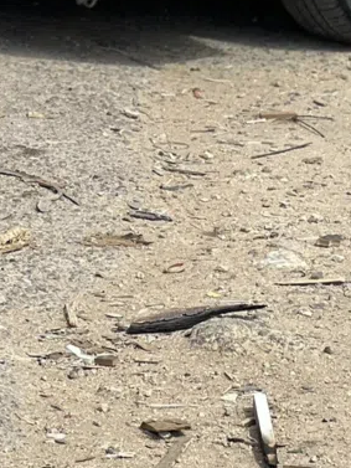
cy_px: -164
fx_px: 3770
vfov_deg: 7.0
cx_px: 254
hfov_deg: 5.3
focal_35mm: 279
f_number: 2.8
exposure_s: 1/558
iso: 32
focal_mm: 9
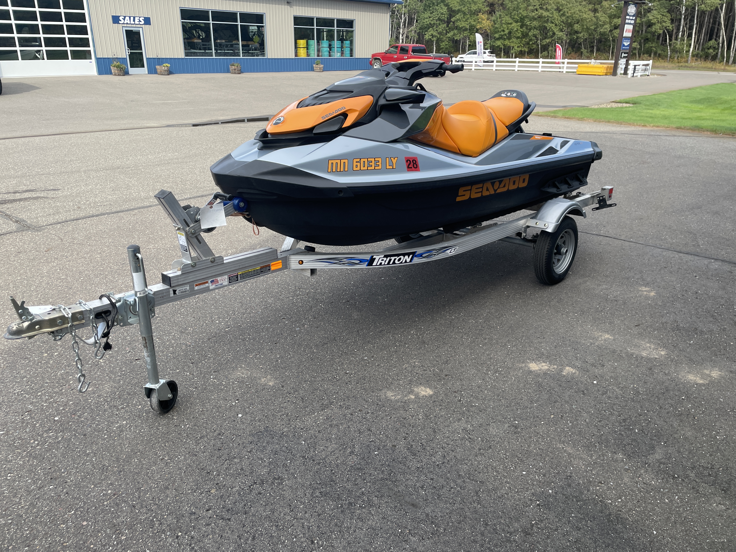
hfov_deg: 67.3
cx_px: 368
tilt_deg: -19.7
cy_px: 276
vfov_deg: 53.1
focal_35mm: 26
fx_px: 553
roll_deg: -0.4
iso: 32
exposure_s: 1/940
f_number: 1.6
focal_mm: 4.2
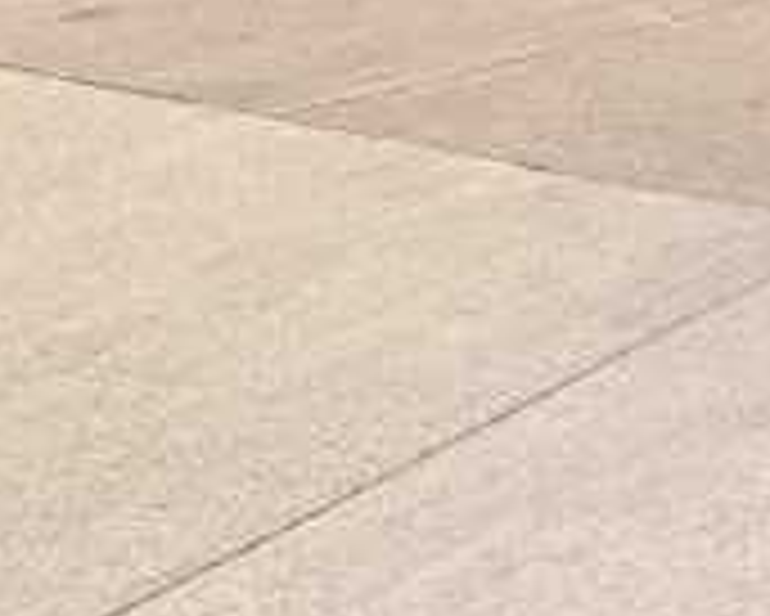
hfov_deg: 10.0
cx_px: 2184
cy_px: -656
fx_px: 3466
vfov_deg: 9.4
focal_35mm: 152
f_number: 1.8
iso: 25
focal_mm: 4.25
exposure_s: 1/2681
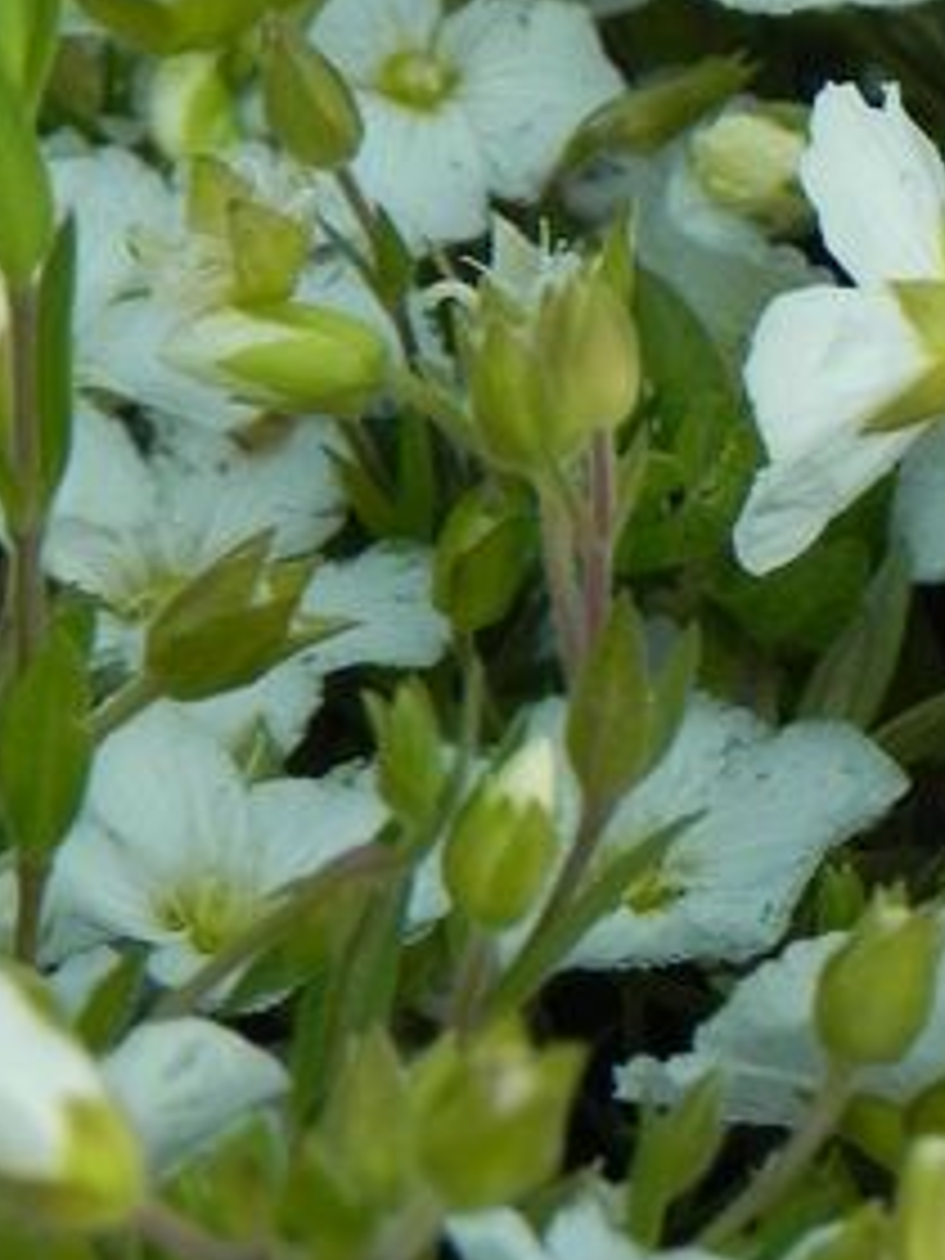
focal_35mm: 463
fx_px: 16853
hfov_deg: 3.2
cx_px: 1026
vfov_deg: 4.3
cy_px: -90
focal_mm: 28.8
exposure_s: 1/400
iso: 160
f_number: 5
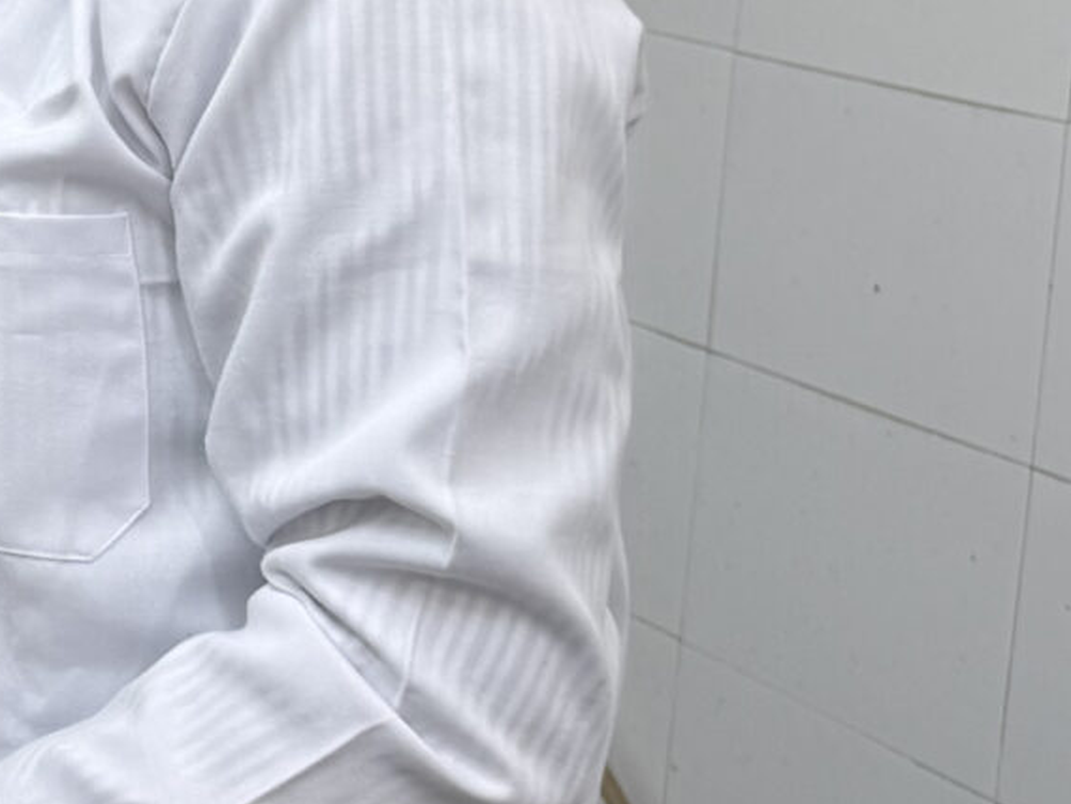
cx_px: -960
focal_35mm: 108
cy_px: 43
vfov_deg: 13.6
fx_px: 3342
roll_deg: -1.4
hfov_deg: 15.3
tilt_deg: -6.1
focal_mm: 6.76
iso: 80
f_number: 1.78
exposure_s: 1/100
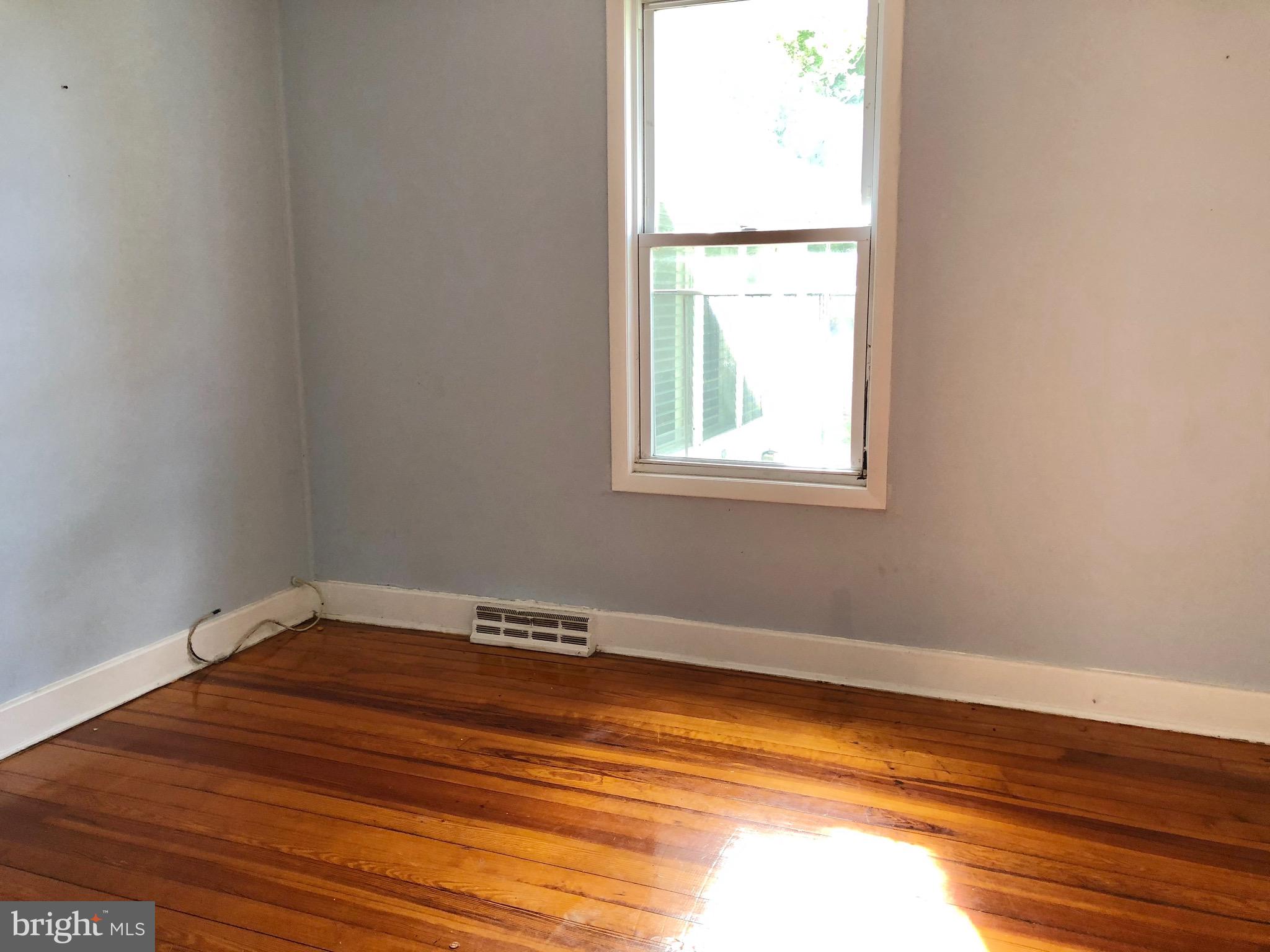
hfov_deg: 63.4
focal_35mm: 28
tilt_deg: -9.3
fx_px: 1027
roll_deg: +0.6
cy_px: 476
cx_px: 635
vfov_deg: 49.7
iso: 40
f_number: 1.8
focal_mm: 4
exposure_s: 1/24
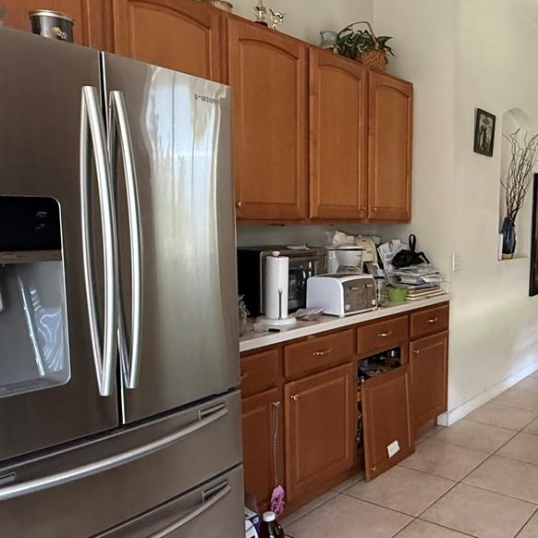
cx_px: 406
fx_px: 598
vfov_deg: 48.4
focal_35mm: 34
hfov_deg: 46.6
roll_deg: -0.7
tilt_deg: -6.4
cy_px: 287
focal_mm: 2.22
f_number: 2.2
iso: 640
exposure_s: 1/60
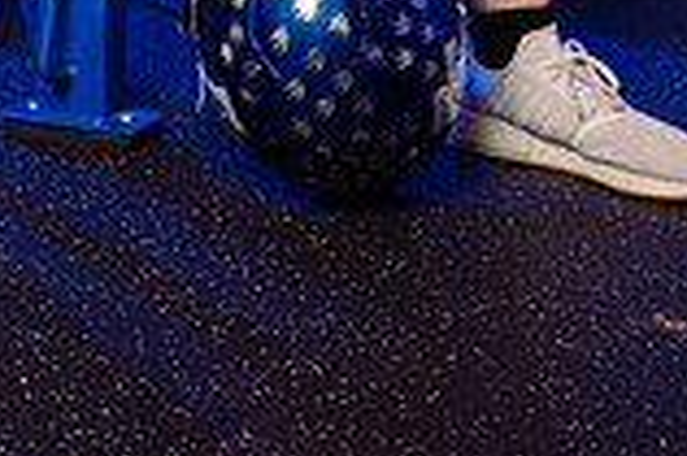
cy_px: -443
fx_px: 1792
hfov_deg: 21.4
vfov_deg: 12.8
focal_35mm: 94
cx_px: 126
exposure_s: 1/200
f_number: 7.1
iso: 400
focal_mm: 33
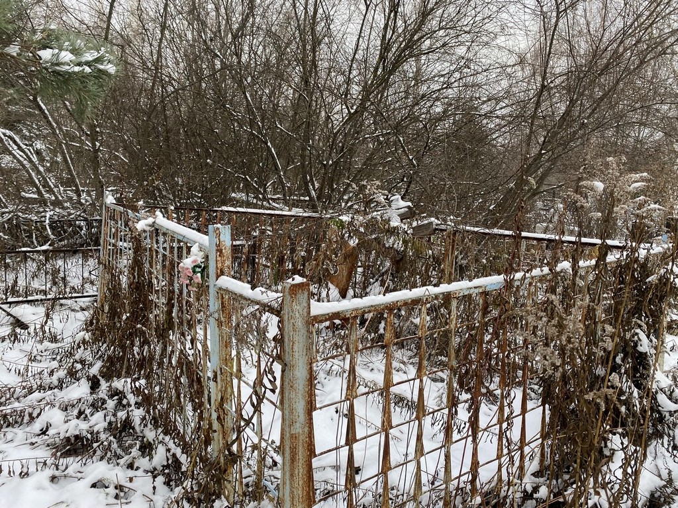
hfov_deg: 67.3
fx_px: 509
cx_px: 339
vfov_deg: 53.1
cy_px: 254
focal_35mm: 26
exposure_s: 1/348
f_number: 1.8
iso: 32
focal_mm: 4.25
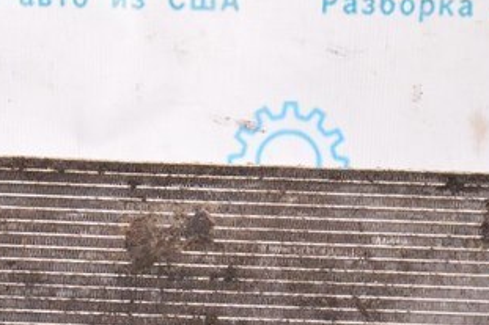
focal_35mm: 89
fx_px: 1208
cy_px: 442
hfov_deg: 22.7
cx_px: 134
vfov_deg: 14.6
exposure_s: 1/100
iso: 1600
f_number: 8
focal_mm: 18
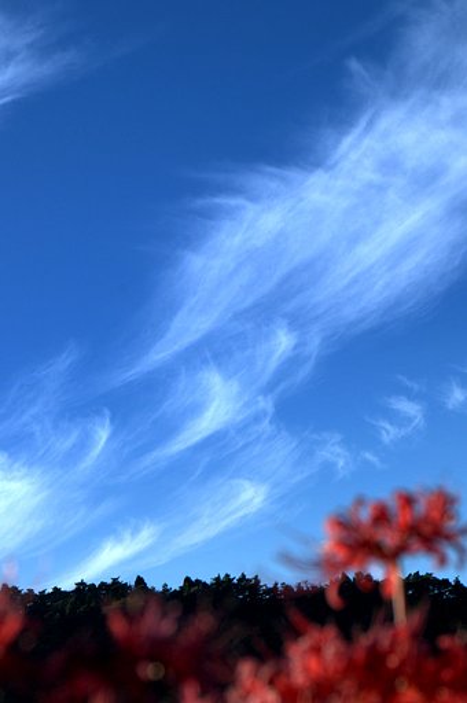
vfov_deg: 16.7
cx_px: 234
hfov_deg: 11.1
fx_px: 2400
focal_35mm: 123
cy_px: 352
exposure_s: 1/250
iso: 200
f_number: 10
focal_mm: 82
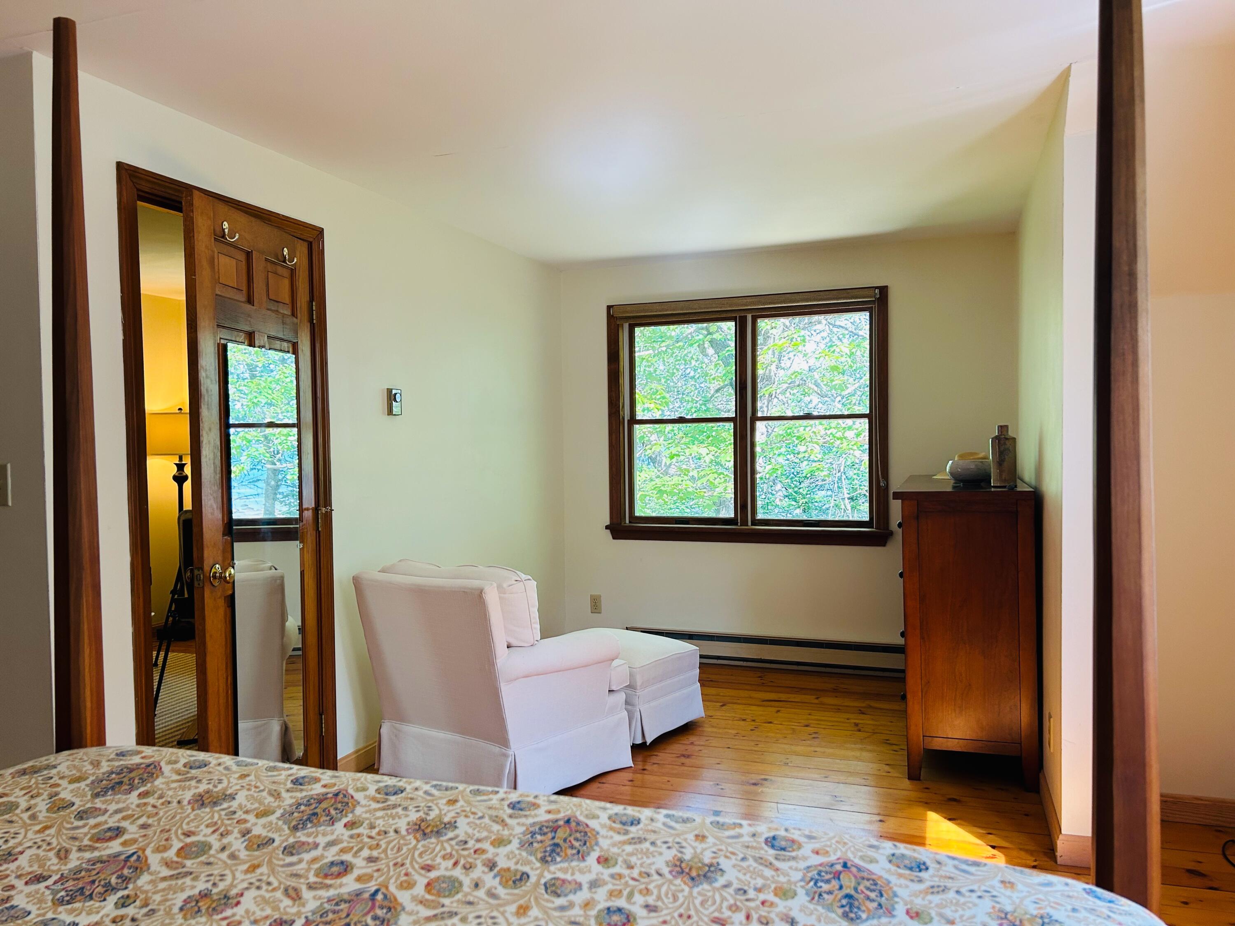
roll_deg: +0.6
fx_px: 928
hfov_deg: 67.3
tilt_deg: -2.5
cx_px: 618
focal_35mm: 26
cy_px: 463
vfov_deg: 53.1
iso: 80
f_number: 1.5
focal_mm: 5.7
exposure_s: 1/121
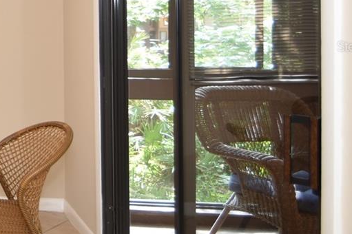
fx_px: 459
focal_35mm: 47
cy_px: 46
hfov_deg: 29.3
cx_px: -152
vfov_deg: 28.0
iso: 220
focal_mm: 10
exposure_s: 1/60
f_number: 4
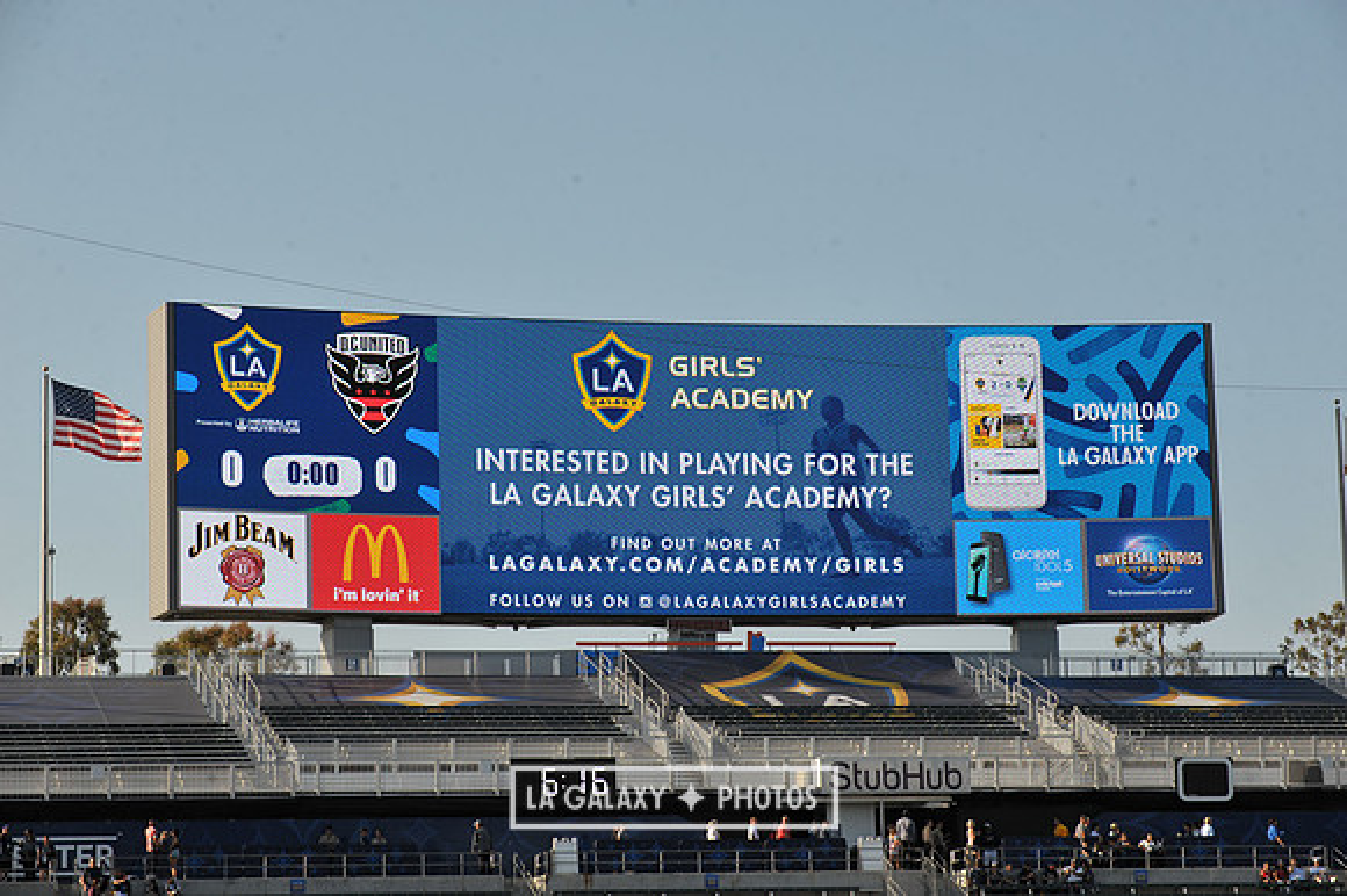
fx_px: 4113
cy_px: 448
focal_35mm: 110
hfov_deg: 18.6
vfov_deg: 12.4
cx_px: 674
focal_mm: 110
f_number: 10
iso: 200
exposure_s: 1/400
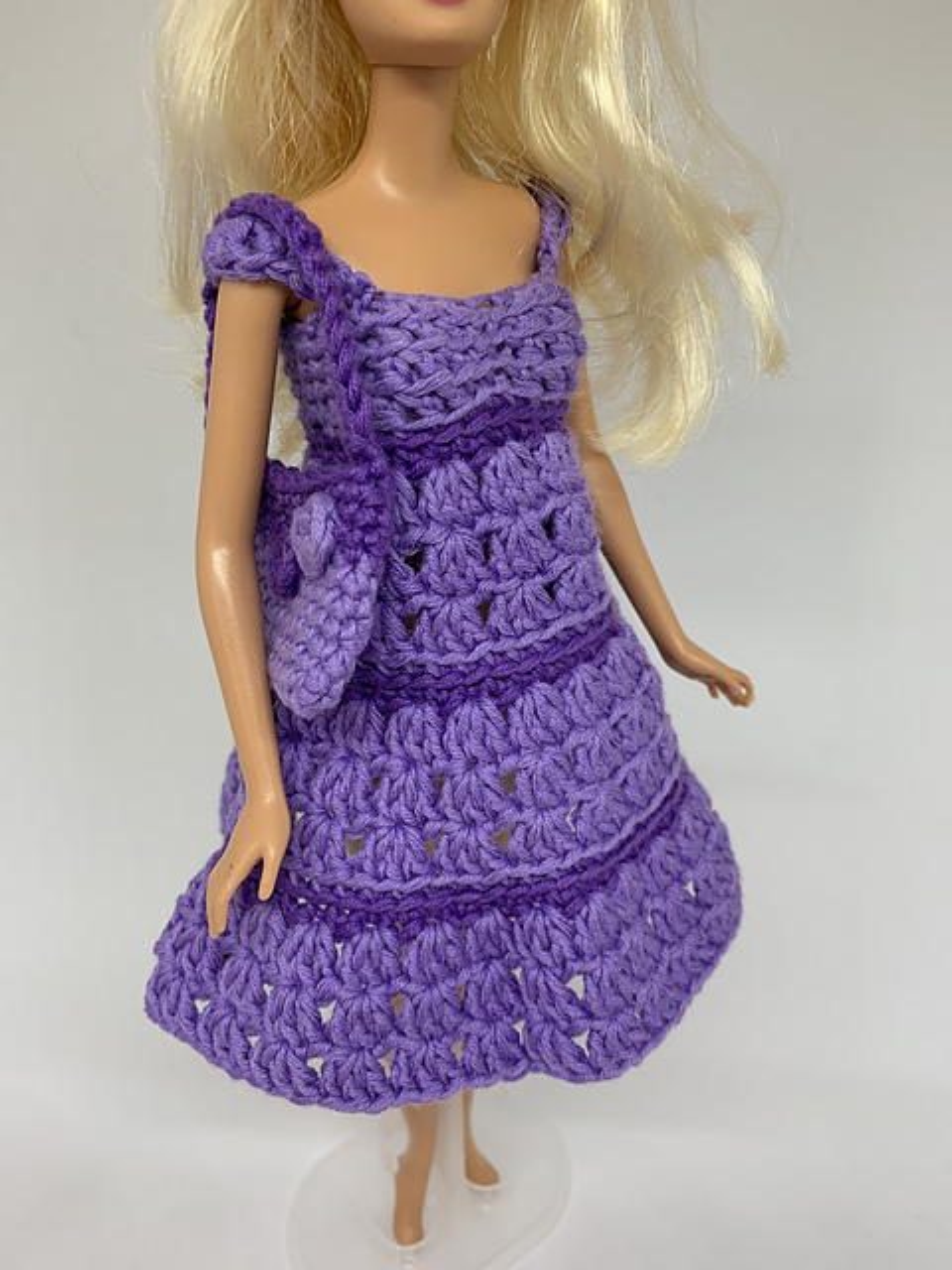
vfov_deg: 67.3
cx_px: 476
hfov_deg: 53.1
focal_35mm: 26
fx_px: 953
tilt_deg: -24.2
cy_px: 635
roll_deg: -3.1
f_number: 1.8
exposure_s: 1/121
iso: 80
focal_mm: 4.25
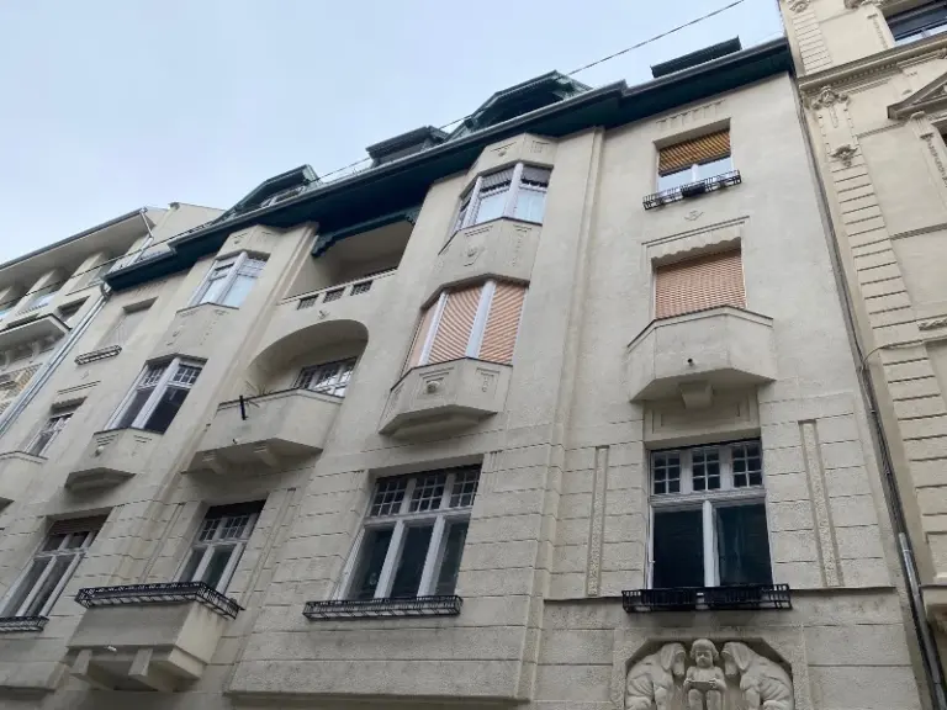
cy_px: 355
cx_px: 474
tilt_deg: +41.5
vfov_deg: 53.1
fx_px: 711
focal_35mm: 26
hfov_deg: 67.3
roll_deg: -14.3
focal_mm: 4.25
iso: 32
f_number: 1.8
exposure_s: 1/1114
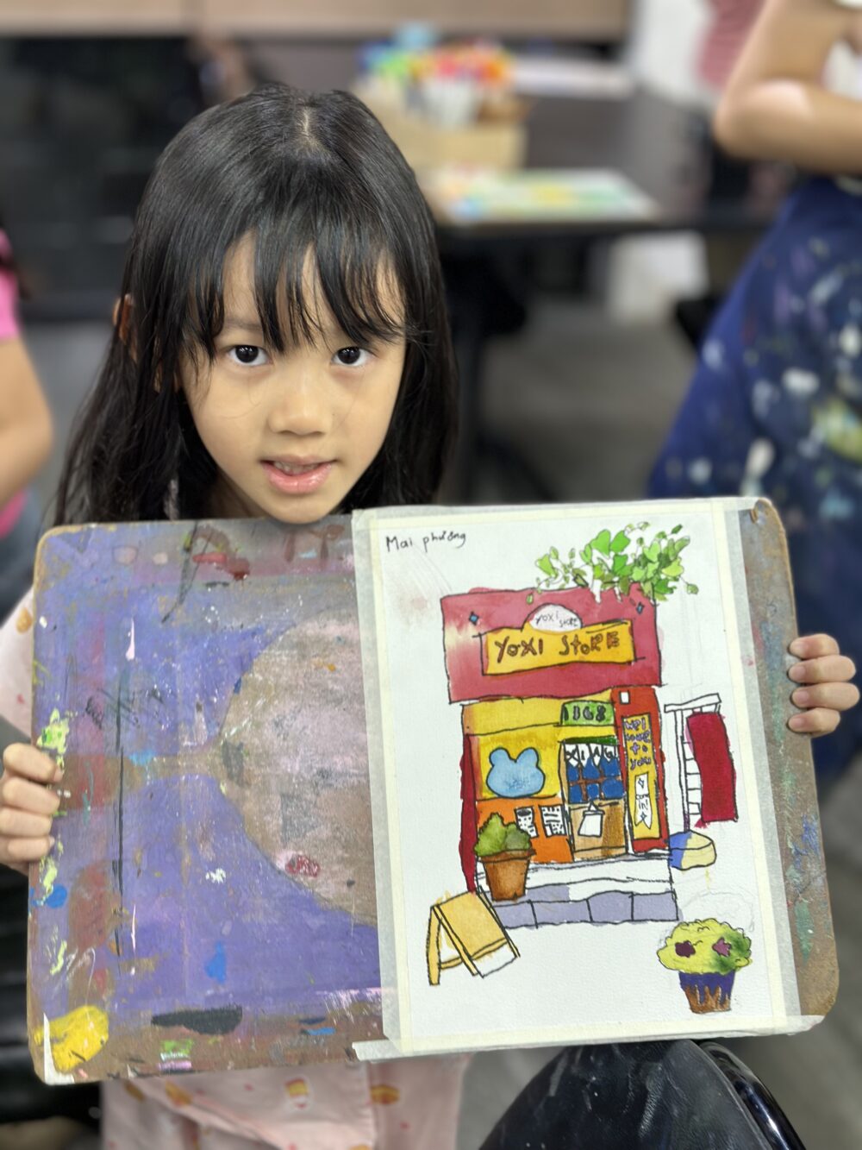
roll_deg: -3.3
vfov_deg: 39.7
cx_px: 431
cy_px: 575
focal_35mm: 48
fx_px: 1593
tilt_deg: -25.3
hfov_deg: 30.3
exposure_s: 1/50
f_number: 1.78
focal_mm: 6.86
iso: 64
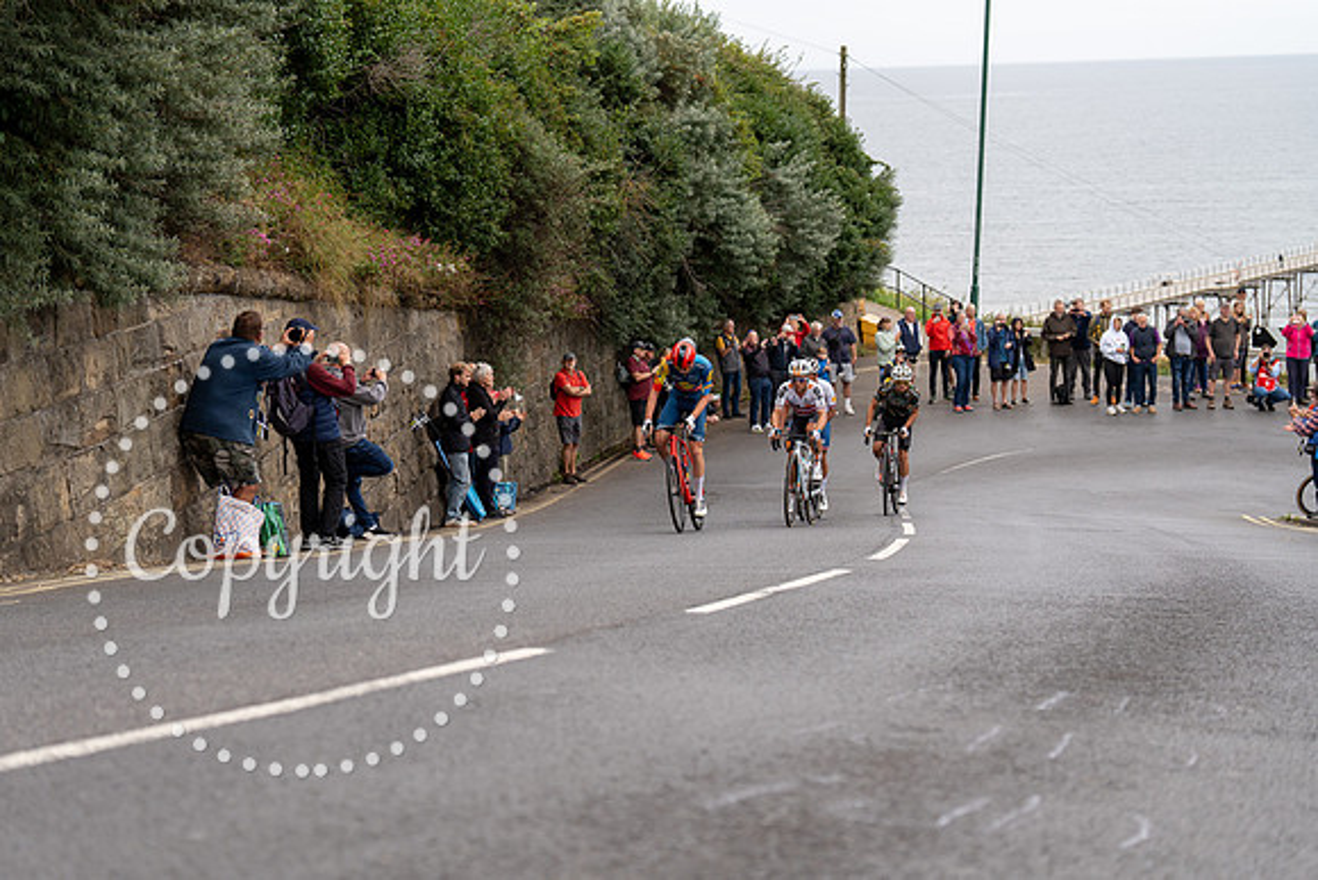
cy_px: 440
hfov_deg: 28.8
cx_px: 659
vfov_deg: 19.5
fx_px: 2563
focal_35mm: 70
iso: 320
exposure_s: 1/1000
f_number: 3.5
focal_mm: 70
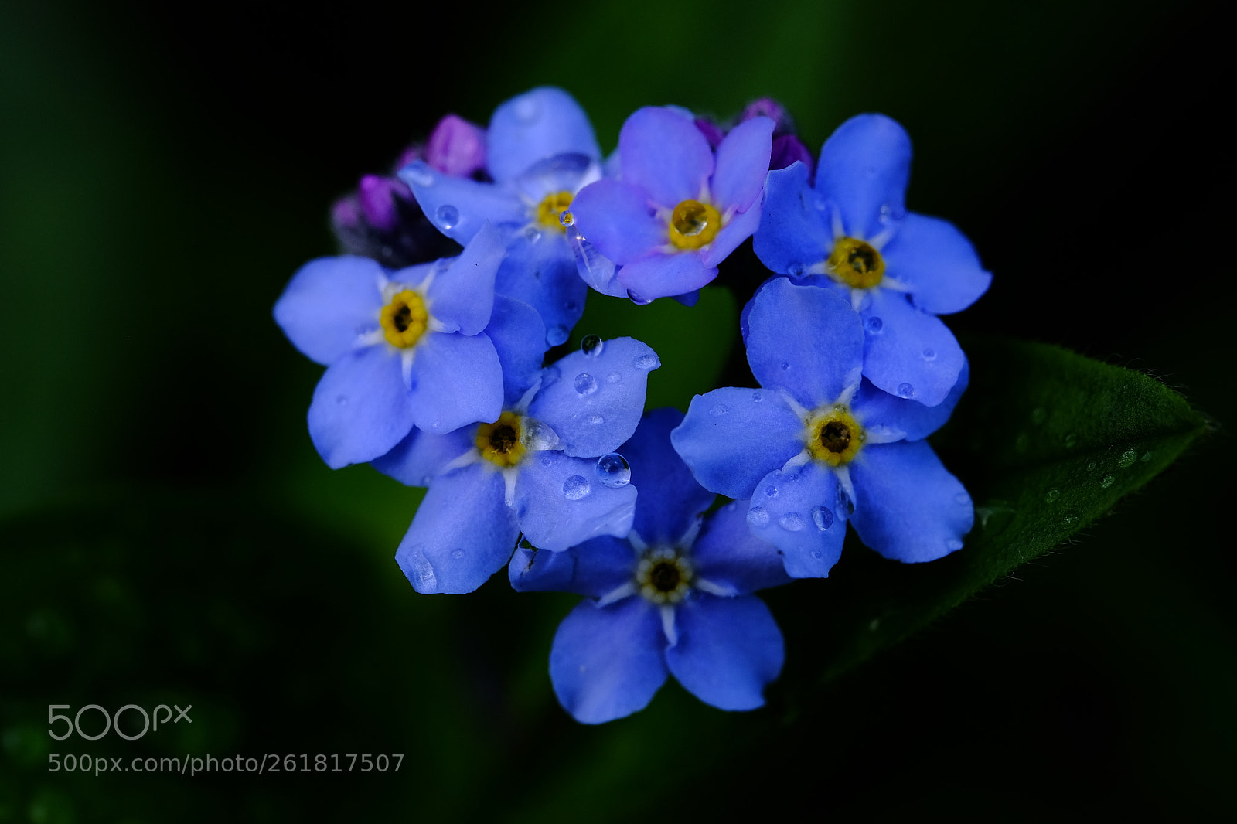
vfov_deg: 11.4
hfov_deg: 17.1
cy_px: 412
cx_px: 618
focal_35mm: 120
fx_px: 4122
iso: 400
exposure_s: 1/120
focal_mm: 80
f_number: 8
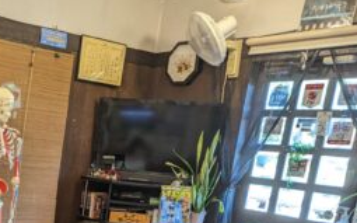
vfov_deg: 23.8
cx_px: 15
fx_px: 486
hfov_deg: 36.9
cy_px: 259
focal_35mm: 50
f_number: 1.85
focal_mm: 6.81
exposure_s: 1/38.3
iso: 93
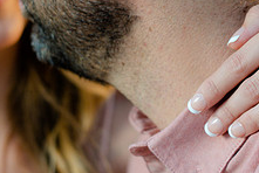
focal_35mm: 275
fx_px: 1981
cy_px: 8
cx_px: 130
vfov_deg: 5.0
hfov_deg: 7.5
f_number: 4
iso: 400
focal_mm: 105
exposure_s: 1/200
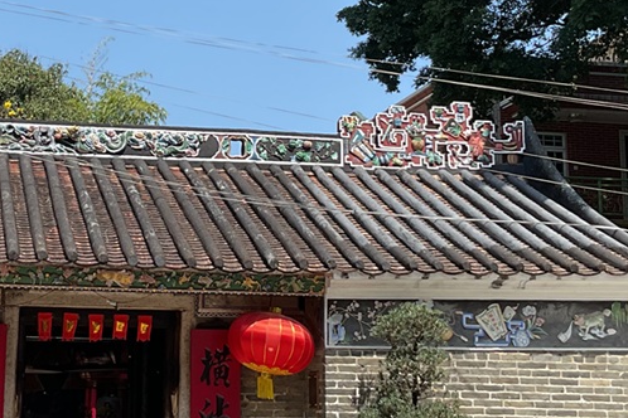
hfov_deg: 25.7
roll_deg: -0.4
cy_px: 120
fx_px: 1361
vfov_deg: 17.4
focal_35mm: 78
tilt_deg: +11.0
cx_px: 176
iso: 16
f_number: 1.8
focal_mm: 3
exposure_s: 1/1168
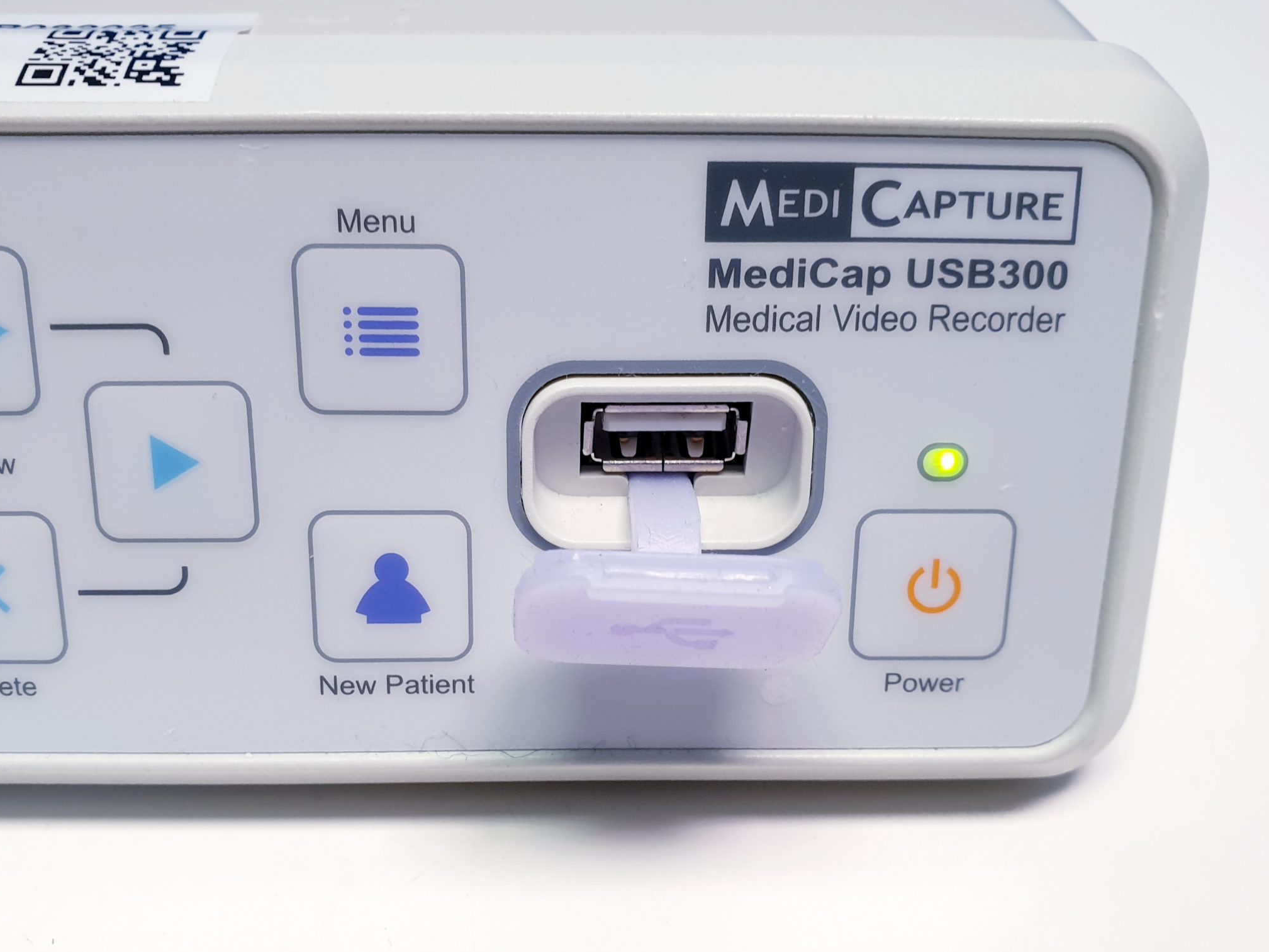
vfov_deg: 42.9
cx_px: 576
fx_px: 1210
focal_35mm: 33
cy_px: 529
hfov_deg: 55.3
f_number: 2.4
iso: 160
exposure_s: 1/50
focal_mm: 4.3
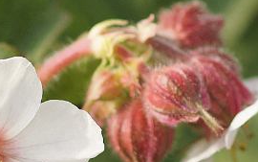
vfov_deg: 1.9
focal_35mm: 679
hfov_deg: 3.1
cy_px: 266
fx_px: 4776
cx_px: -50
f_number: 4
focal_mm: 100
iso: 100
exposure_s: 1/320
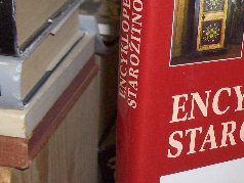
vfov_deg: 15.7
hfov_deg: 19.9
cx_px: 271
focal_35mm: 94
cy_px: 127
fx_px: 663
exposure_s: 1/60
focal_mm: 5.8
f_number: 2.6
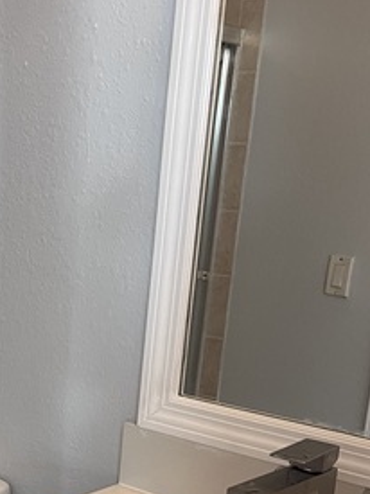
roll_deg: -2.2
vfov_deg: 29.4
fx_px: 899
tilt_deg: -17.3
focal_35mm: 63
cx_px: 14
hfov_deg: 22.5
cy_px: 448
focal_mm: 5.1
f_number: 1.6
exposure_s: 1/60
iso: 125
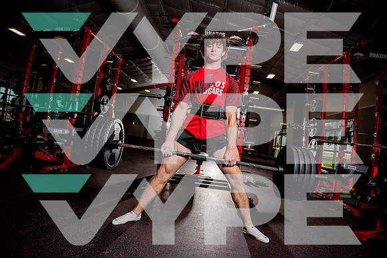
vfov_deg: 62.0
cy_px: 129
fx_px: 215
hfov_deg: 84.0
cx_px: 194
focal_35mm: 20
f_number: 4
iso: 100
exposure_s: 1/250
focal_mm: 20
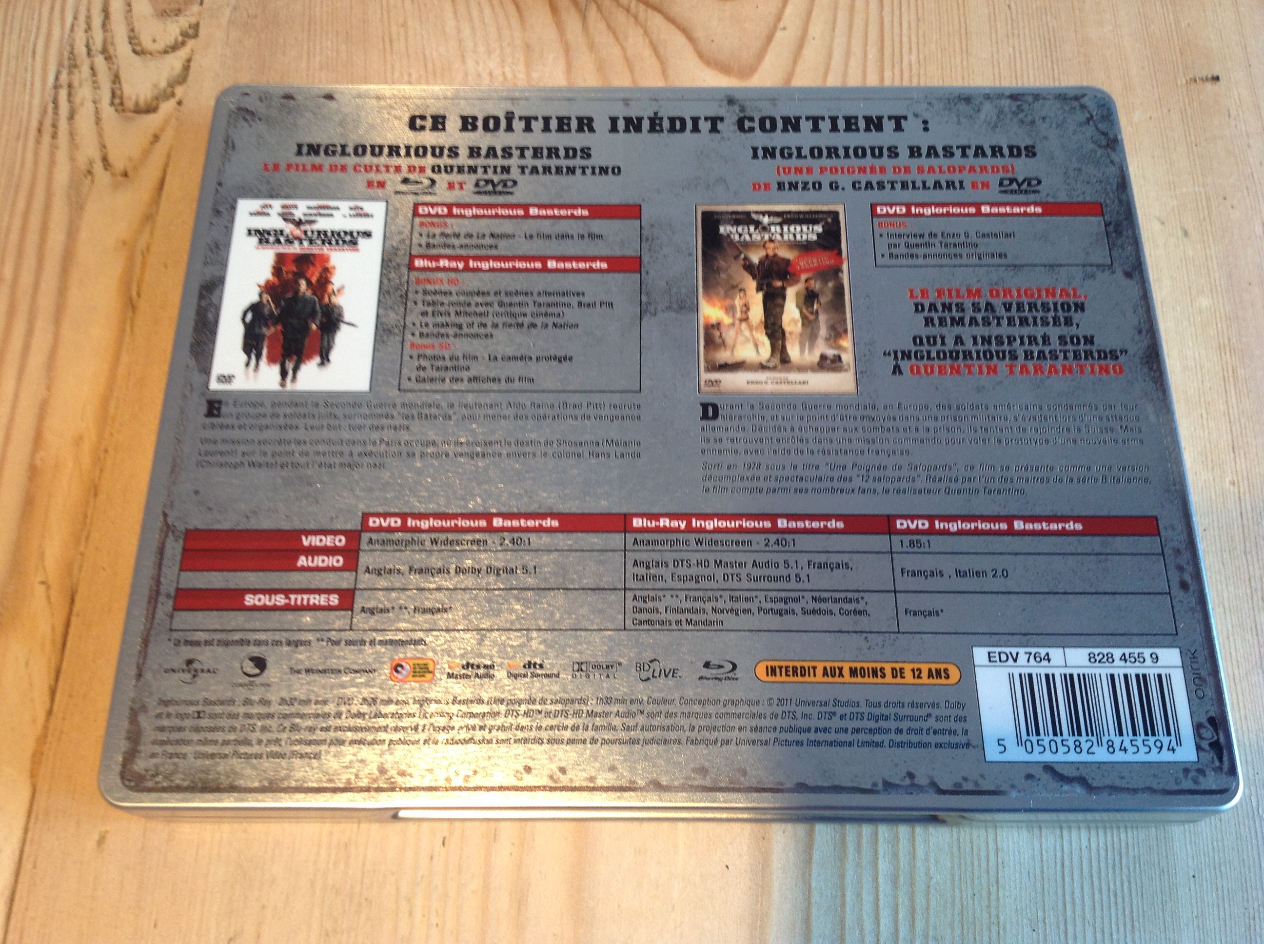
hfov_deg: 52.7
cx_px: 632
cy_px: 472
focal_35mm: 35
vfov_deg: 40.6
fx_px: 1276
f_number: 2.4
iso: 64
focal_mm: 4.28
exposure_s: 1/25
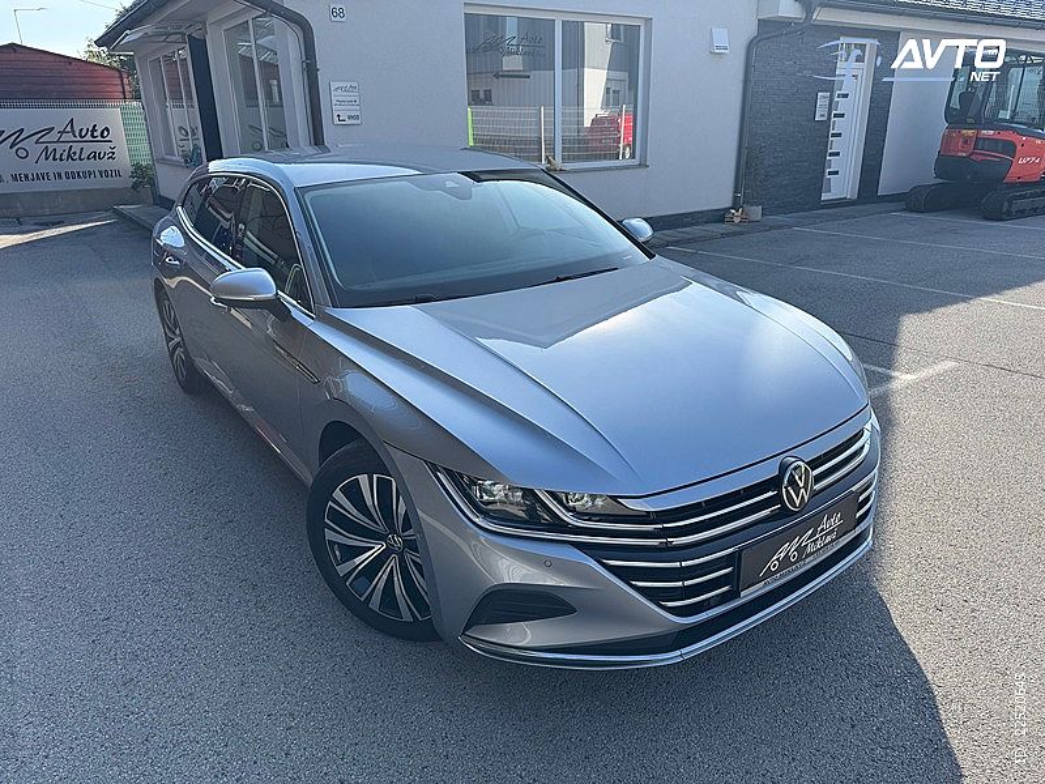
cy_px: 392
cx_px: 522
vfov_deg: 56.8
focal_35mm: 24
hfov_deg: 71.6
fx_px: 725
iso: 80
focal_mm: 6.76
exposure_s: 1/2252
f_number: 1.78
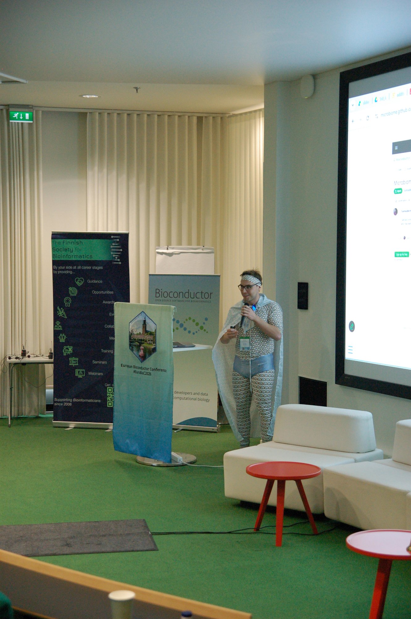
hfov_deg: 21.5
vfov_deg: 31.9
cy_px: 310
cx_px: 206
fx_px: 1081
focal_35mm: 63
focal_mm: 42
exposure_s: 1/125
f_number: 3.5
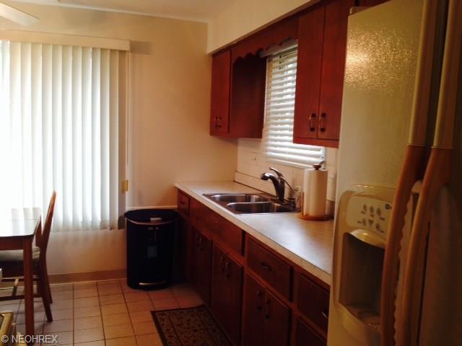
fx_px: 467
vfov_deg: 40.7
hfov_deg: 52.6
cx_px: 231
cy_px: 173
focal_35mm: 35
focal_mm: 4.28
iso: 50
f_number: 2.4
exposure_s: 1/30
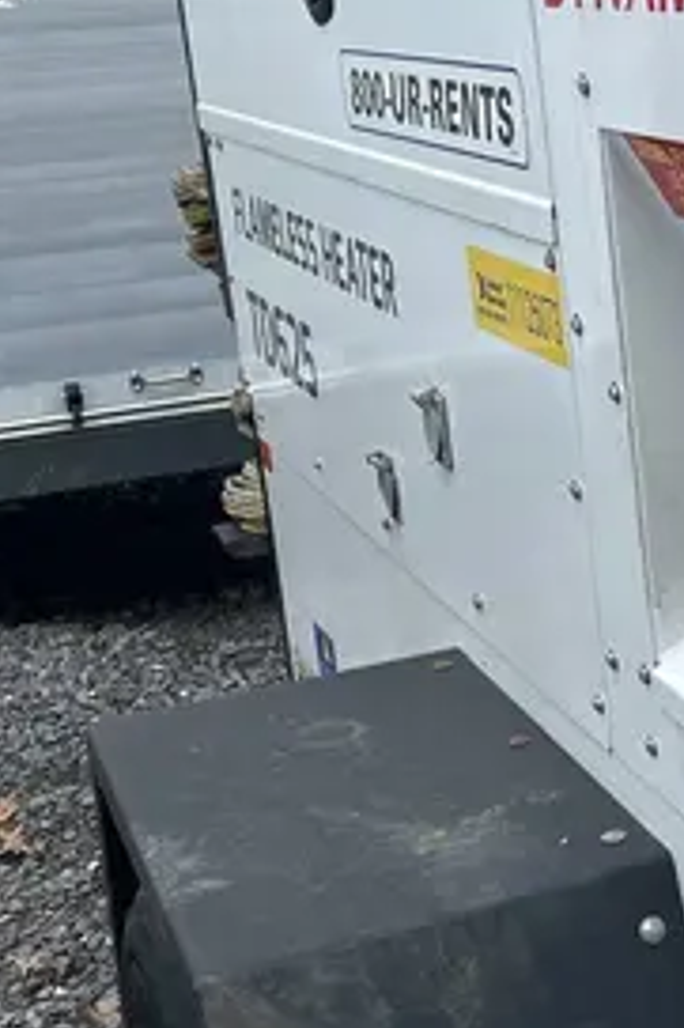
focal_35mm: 73
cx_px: 915
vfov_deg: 27.7
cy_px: 497
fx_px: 2083
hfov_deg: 17.4
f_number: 1.5
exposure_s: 1/1252
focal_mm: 5.7
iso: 50
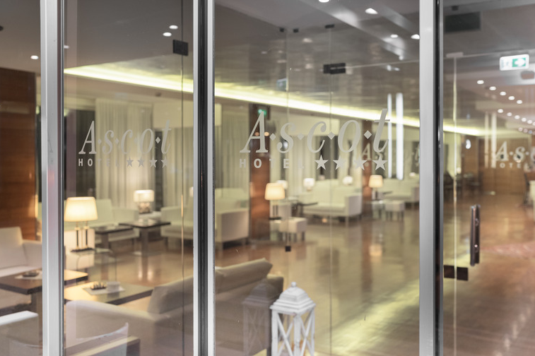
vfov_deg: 35.9
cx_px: 274
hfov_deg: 51.9
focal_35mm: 37
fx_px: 550
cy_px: 171
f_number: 3.5
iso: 400
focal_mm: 35
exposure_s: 1/6
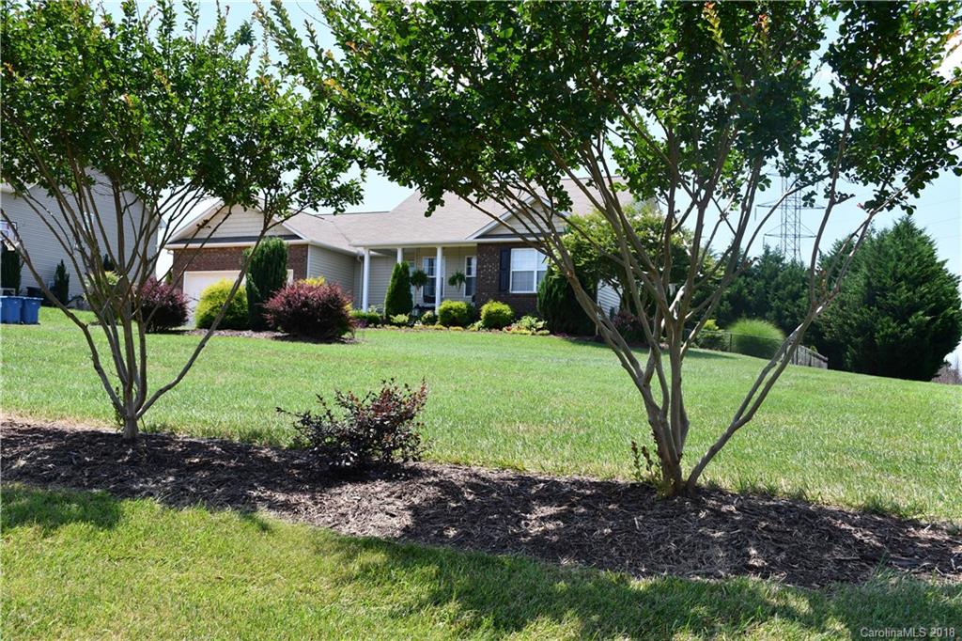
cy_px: 320
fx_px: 1042
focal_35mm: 39
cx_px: 481
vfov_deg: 34.2
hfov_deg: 49.6
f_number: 8
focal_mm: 26
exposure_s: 1/250
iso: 140
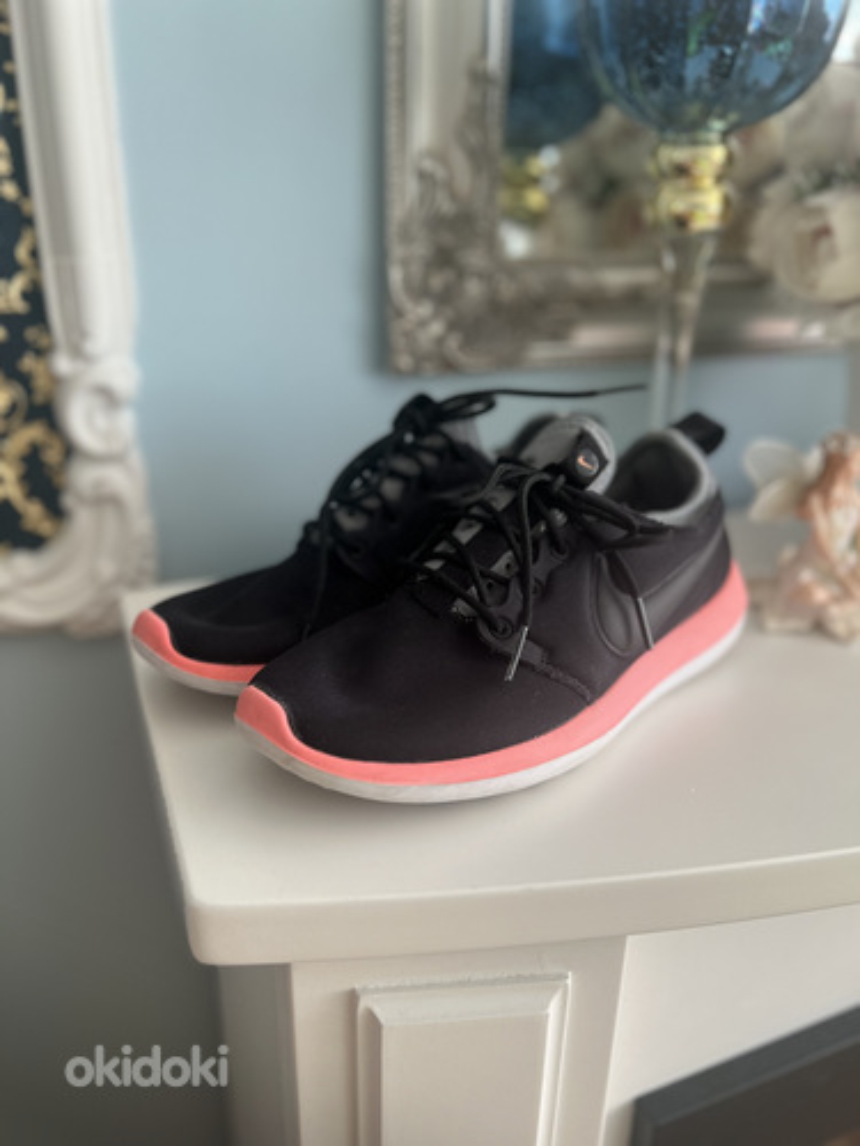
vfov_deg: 67.3
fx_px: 861
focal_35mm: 26
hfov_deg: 53.1
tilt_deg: -21.7
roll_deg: -0.4
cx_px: 430
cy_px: 573
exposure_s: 1/121
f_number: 1.5
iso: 80
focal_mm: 5.7
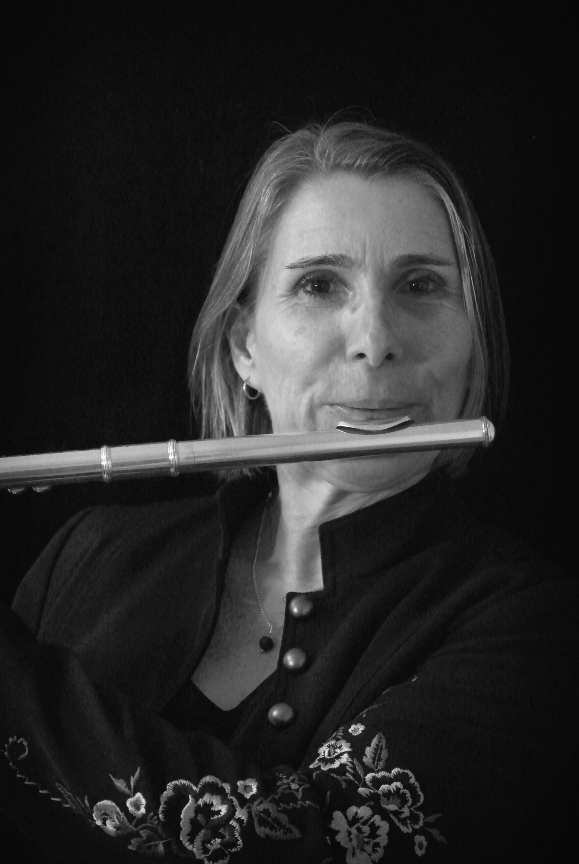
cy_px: 432
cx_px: 290
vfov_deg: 17.8
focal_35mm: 115
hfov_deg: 12.0
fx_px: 2766
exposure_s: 1/160
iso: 6400
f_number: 4
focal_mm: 42.7
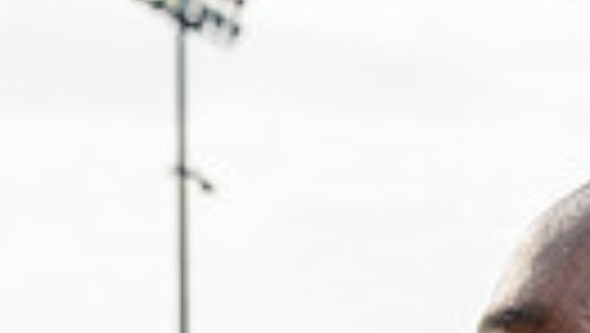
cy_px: 914
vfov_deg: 6.7
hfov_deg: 12.6
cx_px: 513
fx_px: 2647
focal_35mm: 169
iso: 100
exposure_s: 1/250
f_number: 6.3
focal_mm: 47
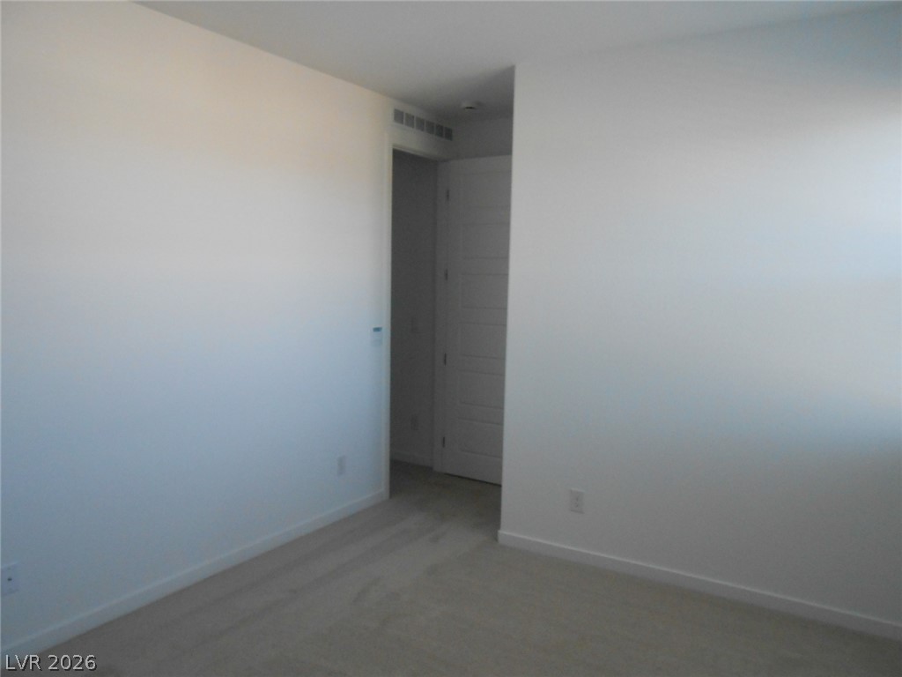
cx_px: 451
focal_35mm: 26
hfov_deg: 67.3
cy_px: 338
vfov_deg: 53.1
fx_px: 677
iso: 400
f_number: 3.5
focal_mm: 4.6
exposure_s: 1/125
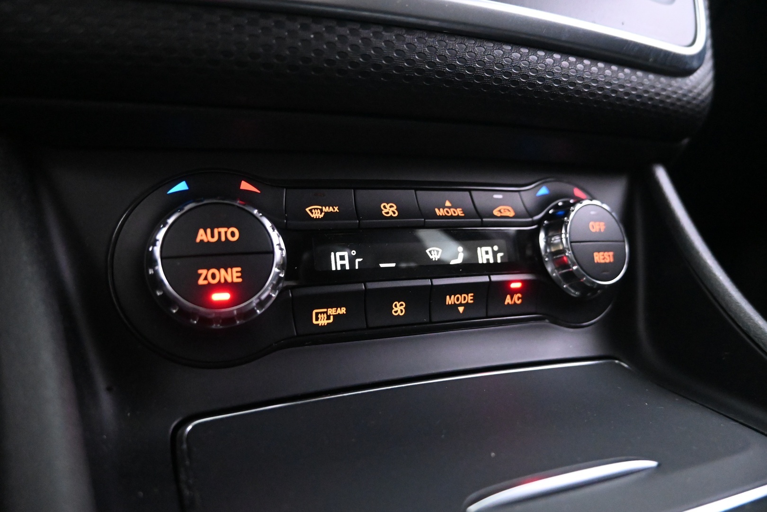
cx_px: 384
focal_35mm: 24
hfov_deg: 73.7
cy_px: 256
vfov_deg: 53.1
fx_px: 511
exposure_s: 1/25
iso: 8000
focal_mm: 16
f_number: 3.5
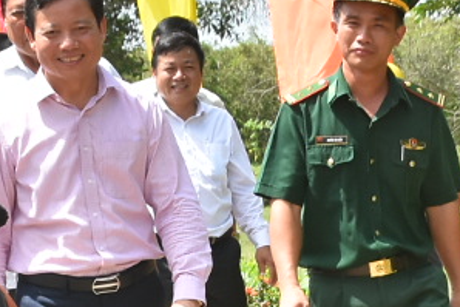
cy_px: 143
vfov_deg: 6.8
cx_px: -29
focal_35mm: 204
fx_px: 2604
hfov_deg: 10.0
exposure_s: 1/320
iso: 400
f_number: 9
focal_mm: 25
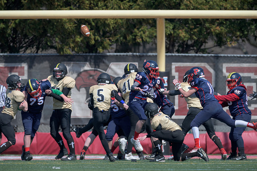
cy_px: 77
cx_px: 159
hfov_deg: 2.6
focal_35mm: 782
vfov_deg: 1.8
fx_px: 5582
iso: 250
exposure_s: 1/3200
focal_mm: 500
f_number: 4
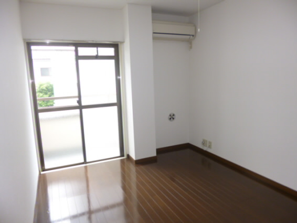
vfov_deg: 56.9
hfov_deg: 71.6
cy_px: 112
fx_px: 206
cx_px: 148
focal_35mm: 24
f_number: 2.5
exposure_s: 1/60
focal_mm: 4.3
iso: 100
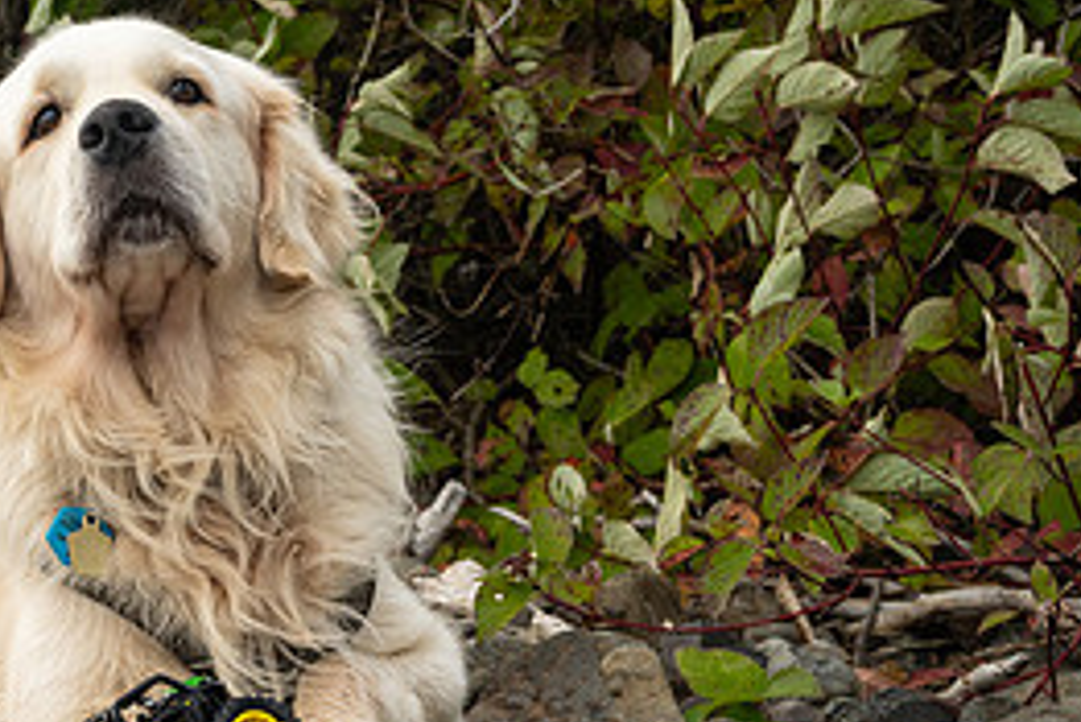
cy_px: 417
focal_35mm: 88
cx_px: 41
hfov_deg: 22.4
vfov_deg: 15.5
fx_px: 2644
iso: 200
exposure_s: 1/60
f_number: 6.3
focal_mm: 35
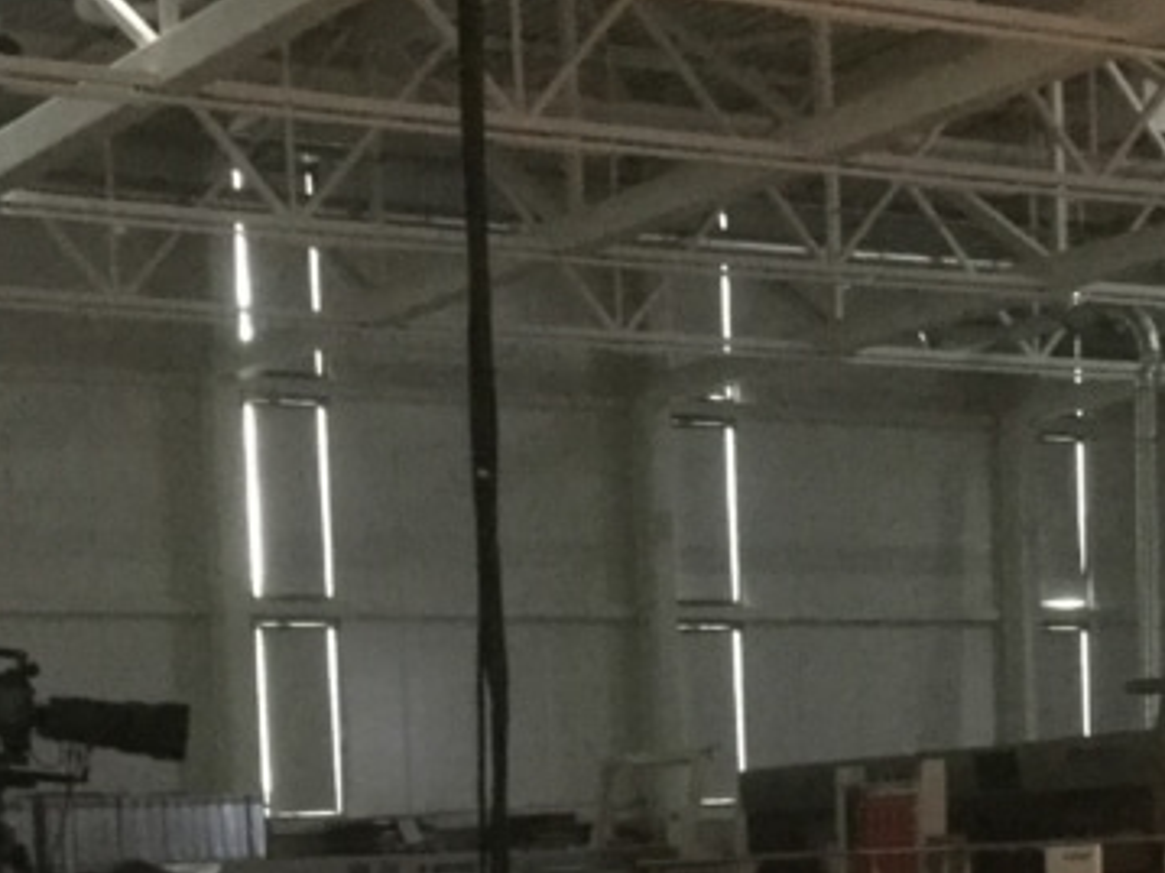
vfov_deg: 15.9
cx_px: 435
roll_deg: +1.4
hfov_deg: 22.0
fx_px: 2994
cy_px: 1076
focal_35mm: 89
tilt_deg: -3.4
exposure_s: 1/17
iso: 640
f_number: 2.4
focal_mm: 3.3
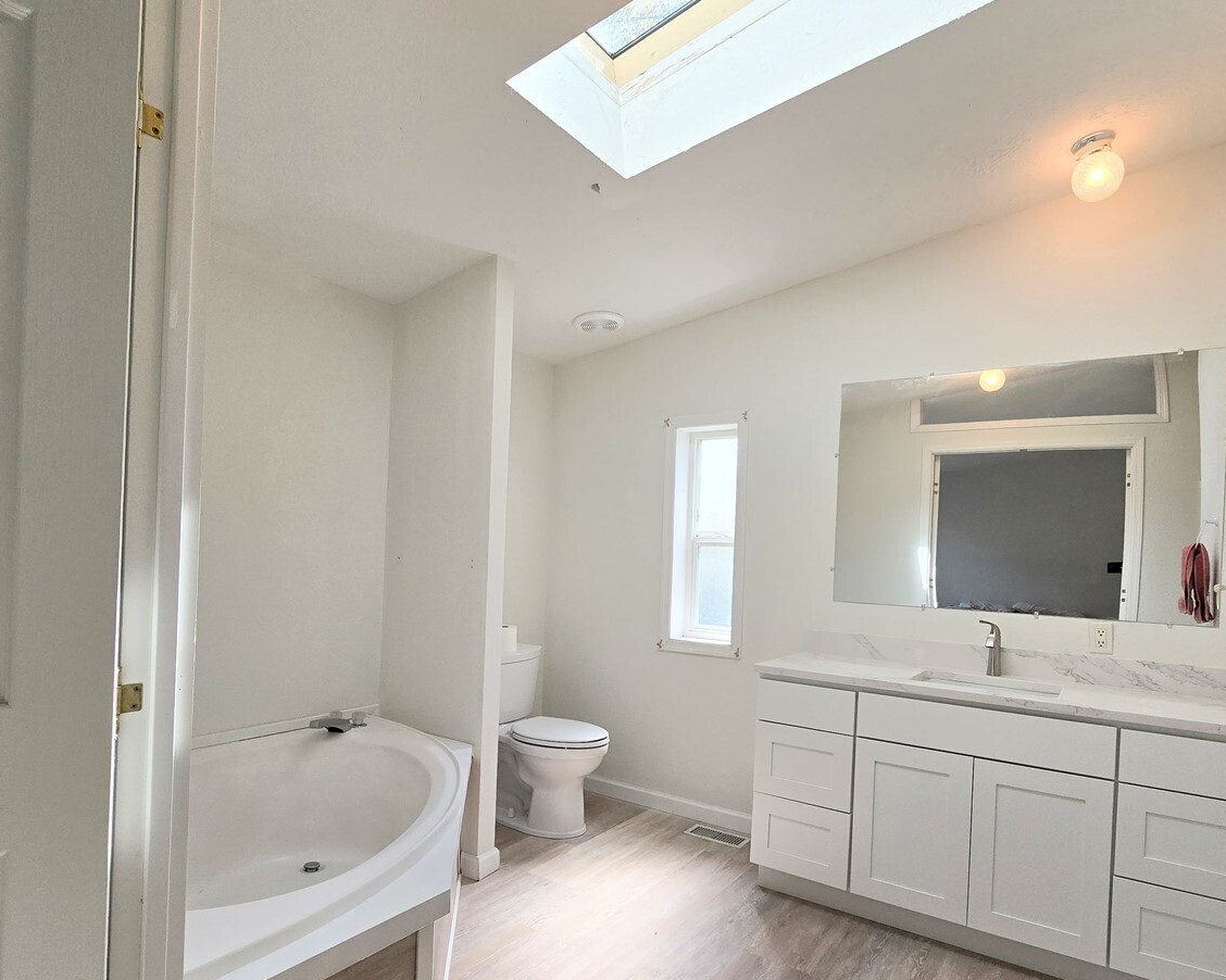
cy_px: 564
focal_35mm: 18
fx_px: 653
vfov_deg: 73.3
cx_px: 642
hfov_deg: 86.3
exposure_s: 1/352
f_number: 2.2
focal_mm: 2.2
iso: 50
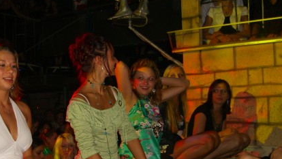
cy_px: 128
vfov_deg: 19.8
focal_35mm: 60
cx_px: 82
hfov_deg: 34.4
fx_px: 449
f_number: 2.8
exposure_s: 1/60
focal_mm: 7.9
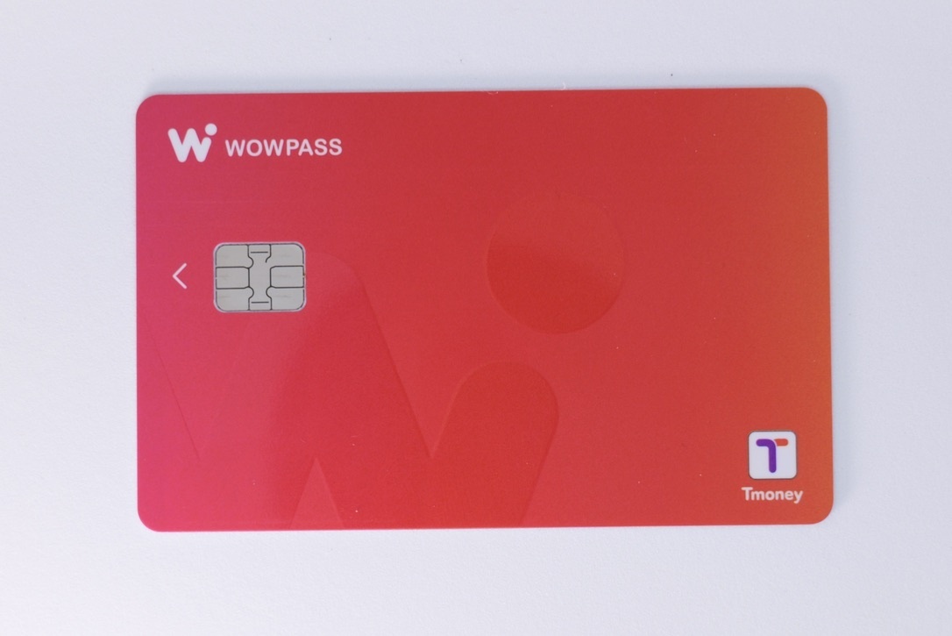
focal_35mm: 60
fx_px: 1587
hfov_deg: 33.4
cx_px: 476
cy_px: 318
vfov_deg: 22.6
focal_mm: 60
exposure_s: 1/80
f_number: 8
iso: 400
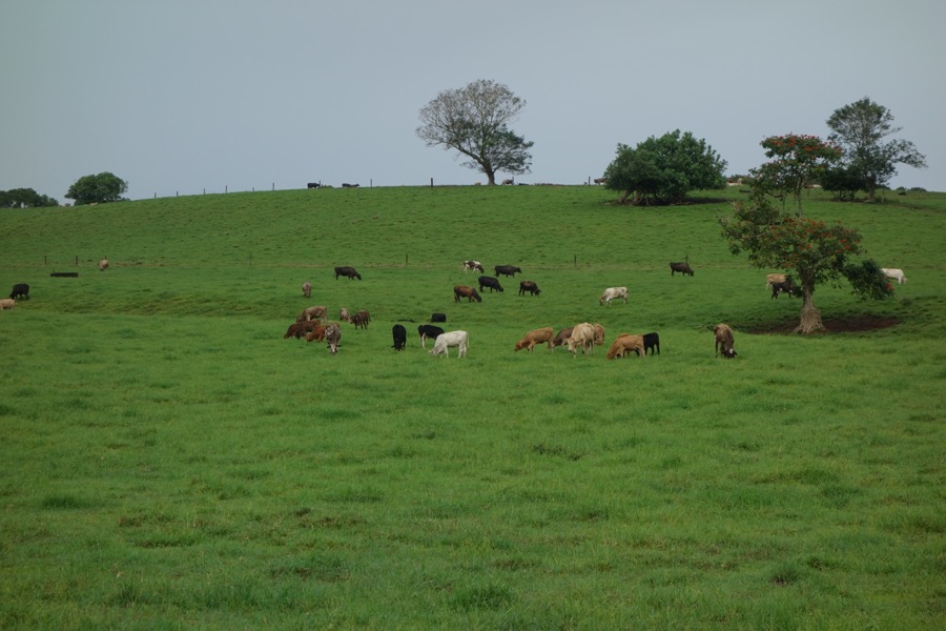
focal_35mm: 100
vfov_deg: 13.7
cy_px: 316
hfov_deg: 20.4
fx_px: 2628
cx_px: 473
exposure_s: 1/500
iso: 125
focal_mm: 37.1
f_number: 5.6
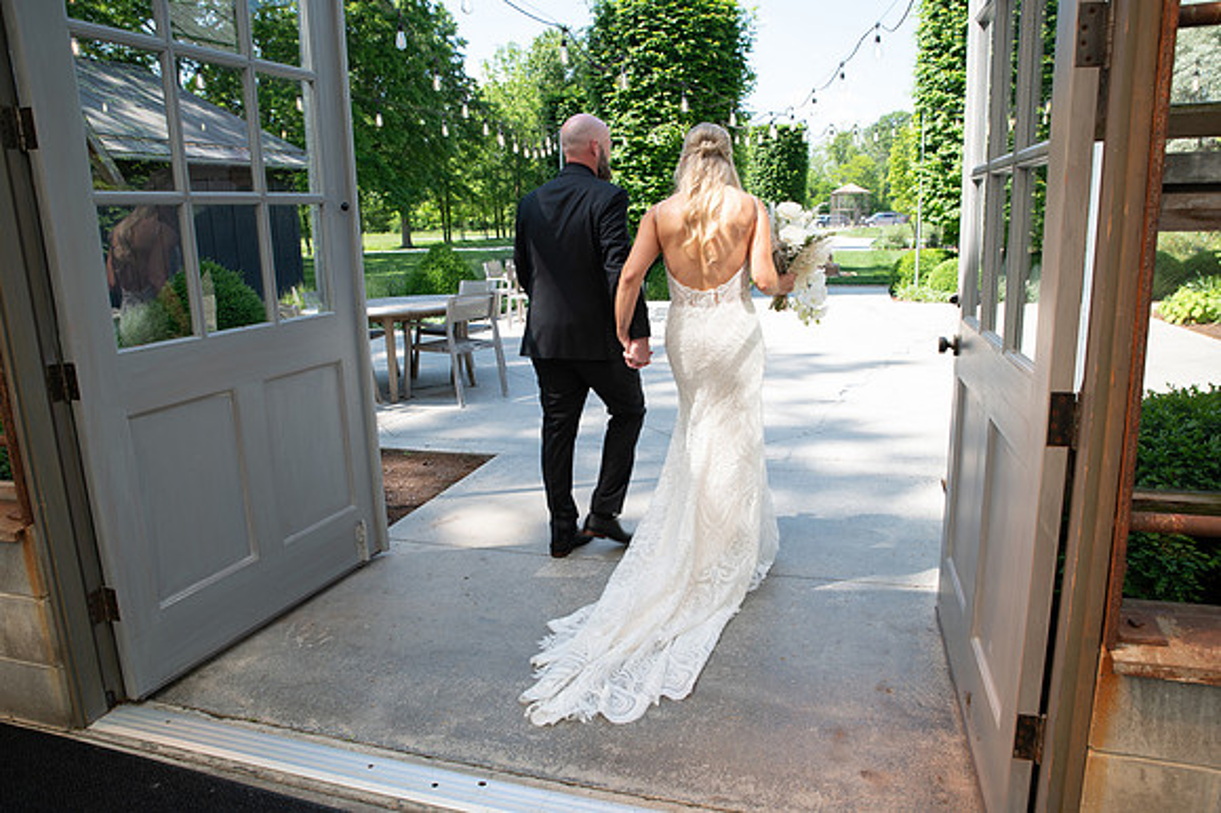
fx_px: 814
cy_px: 406
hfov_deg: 73.8
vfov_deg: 53.1
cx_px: 610
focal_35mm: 24
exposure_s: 1/200
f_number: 5
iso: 160
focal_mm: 24
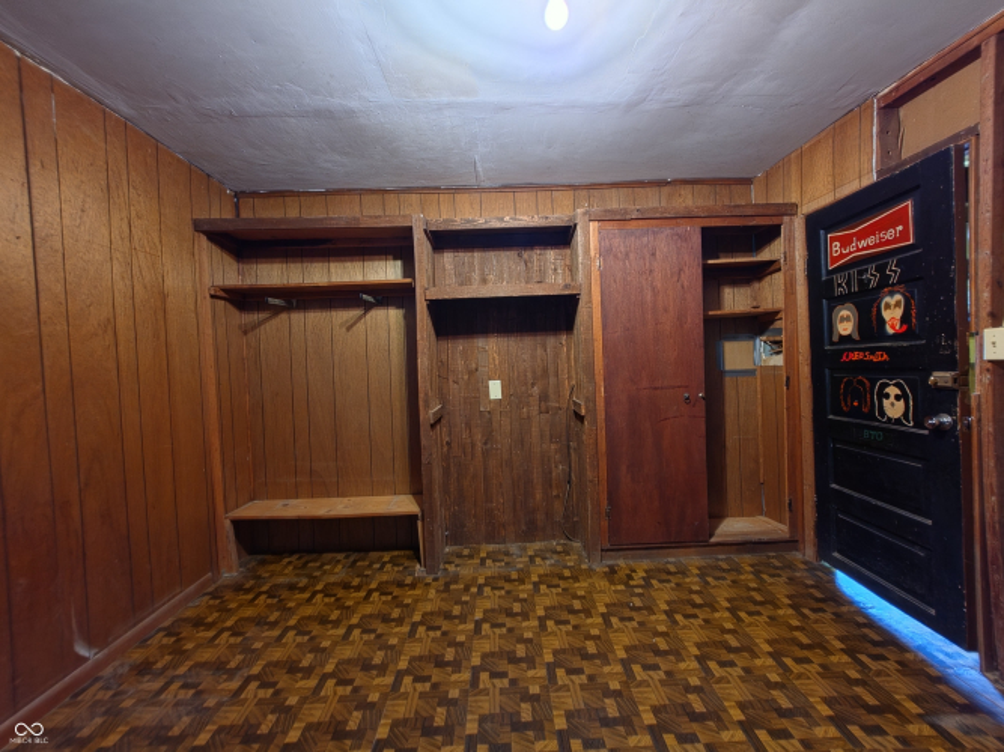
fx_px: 377
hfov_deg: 106.2
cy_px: 376
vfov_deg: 89.9
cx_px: 502
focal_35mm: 13
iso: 320
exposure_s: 1/15
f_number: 1.9
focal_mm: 2.2
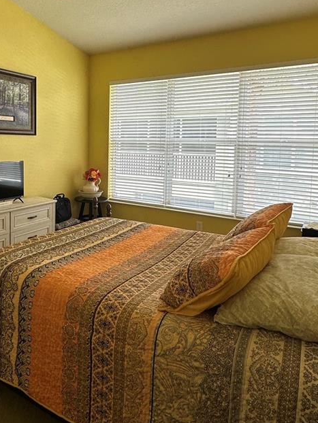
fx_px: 330
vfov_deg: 64.6
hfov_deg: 50.5
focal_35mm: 27
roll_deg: -1.7
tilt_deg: -3.4
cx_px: 107
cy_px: 165
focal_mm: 2.22
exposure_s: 1/99
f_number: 2.2
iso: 40
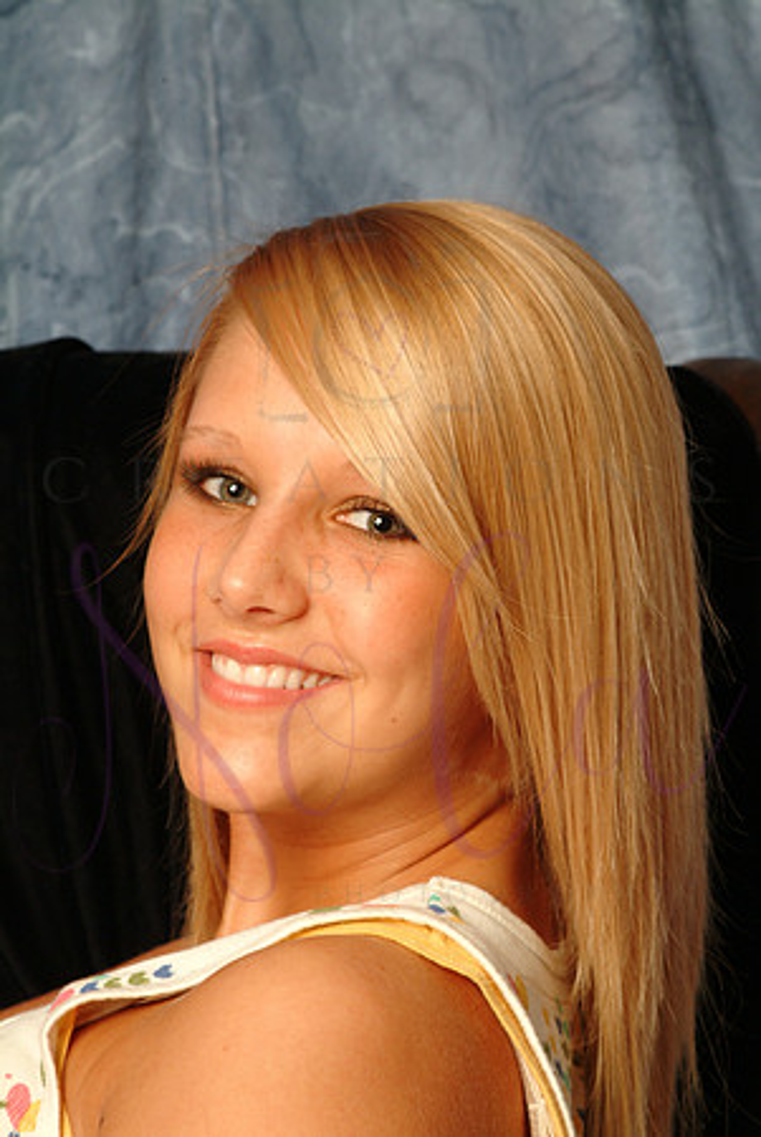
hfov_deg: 7.8
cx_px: 380
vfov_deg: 11.6
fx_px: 5599
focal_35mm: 177
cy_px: 568
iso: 400
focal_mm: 118
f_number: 9.5
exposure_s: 1/125
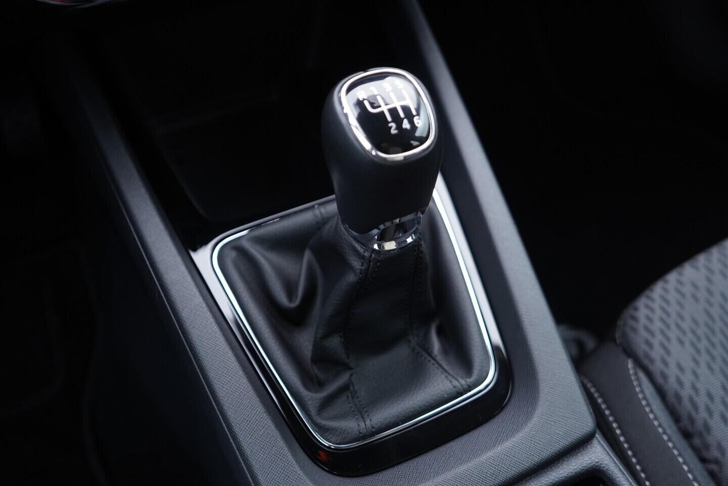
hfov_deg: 53.1
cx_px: 364
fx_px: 728
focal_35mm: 36
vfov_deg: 36.9
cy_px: 243
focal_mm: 24
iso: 400
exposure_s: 1/40
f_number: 2.8
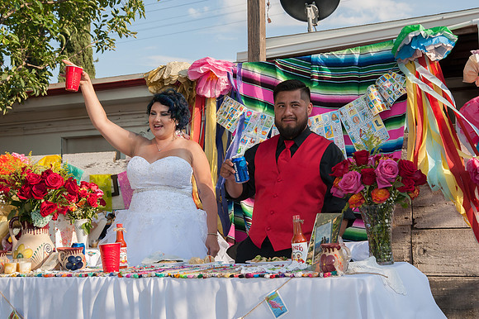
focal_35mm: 48
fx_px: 638
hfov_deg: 41.1
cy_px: 160
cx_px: 240
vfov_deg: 28.0
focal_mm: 48
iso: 200
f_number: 13
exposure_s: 1/250
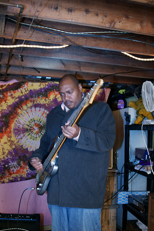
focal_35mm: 43
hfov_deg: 31.2
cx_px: 76
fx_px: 276
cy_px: 118
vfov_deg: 45.4
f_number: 2.8
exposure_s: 1/25
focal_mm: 28
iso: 800
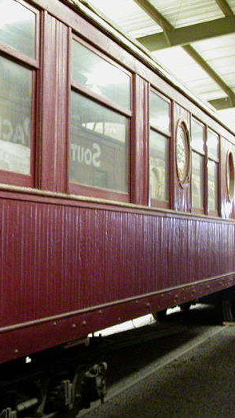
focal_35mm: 54
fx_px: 598
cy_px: 209
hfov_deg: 21.9
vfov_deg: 38.5
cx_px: 47
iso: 400
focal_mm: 5.6
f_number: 2.7
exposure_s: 1/6.1
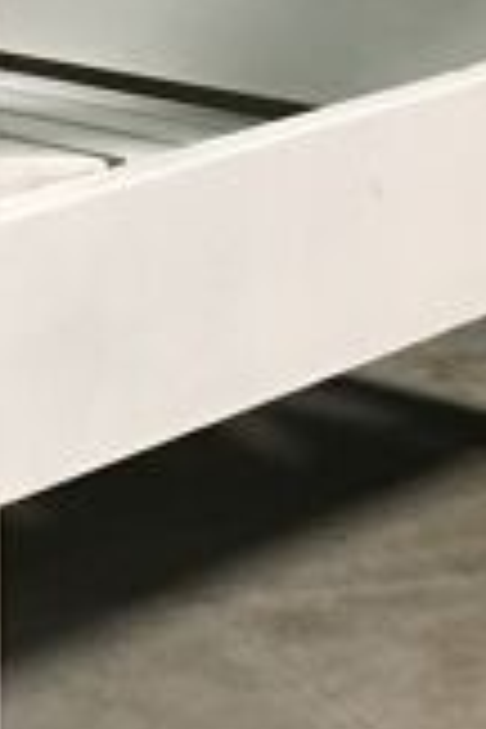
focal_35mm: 149
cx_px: -104
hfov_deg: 9.1
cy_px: 117
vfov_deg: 13.7
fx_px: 3017
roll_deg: +0.5
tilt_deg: -14.6
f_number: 2.2
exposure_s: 1/17
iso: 200
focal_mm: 4.15
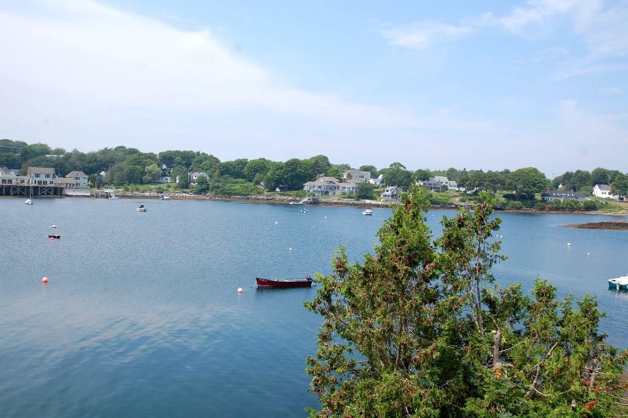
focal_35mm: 36
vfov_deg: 36.8
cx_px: 314
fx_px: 627
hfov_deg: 53.2
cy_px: 209
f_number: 9
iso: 200
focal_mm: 24
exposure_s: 1/320
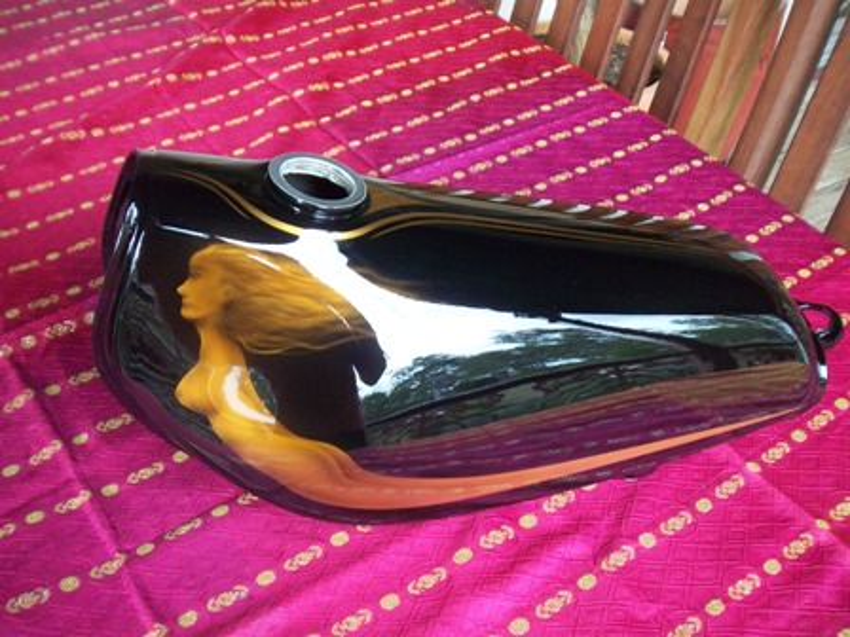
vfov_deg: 37.7
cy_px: 318
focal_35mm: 38
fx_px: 933
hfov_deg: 49.0
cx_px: 425
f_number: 3.9
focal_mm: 6.3
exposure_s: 1/30
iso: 160
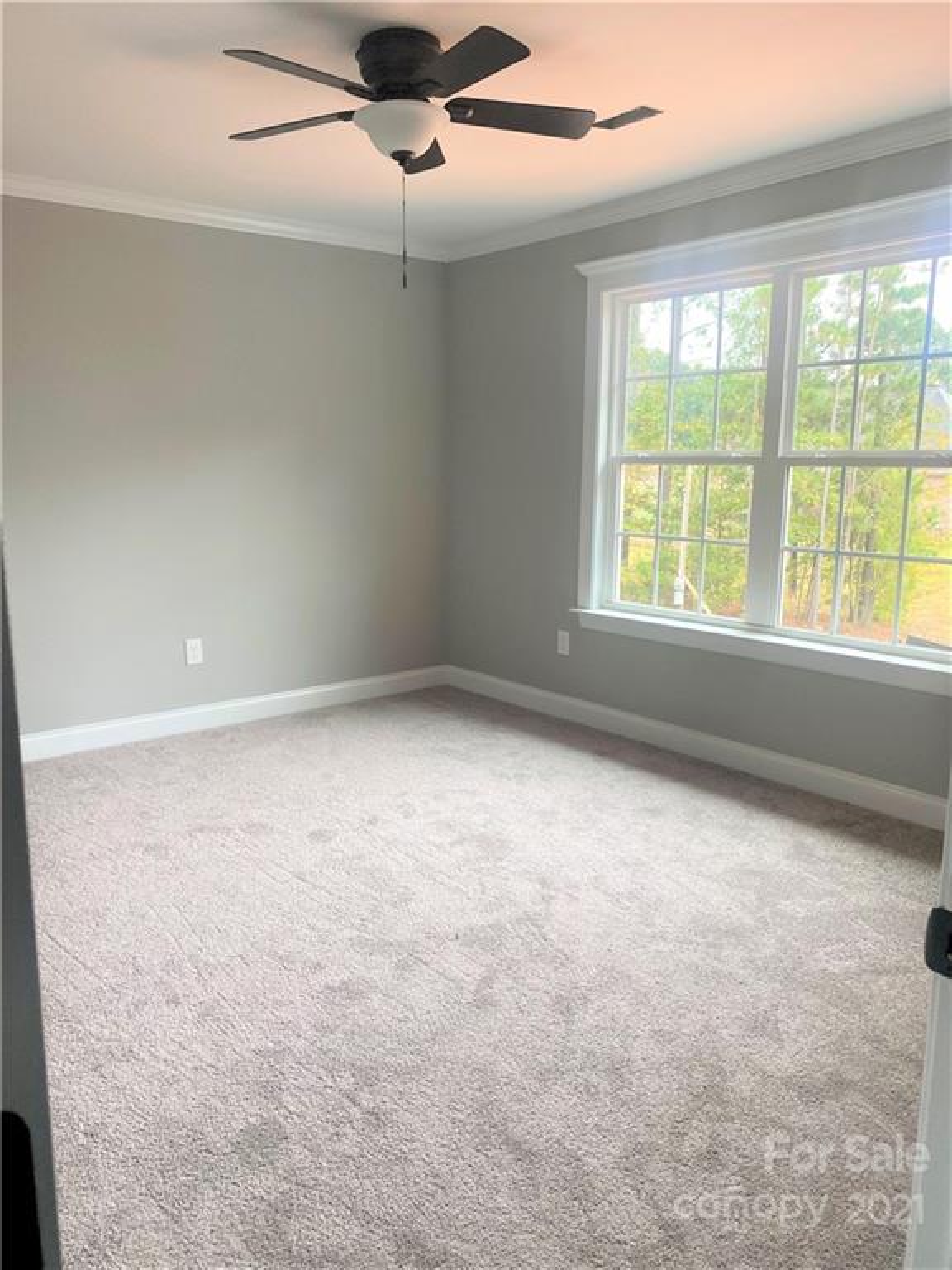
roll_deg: -0.2
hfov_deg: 53.1
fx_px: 953
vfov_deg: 67.3
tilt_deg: -9.5
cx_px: 476
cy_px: 635
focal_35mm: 26
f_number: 1.8
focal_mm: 4.25
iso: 125
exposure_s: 1/121
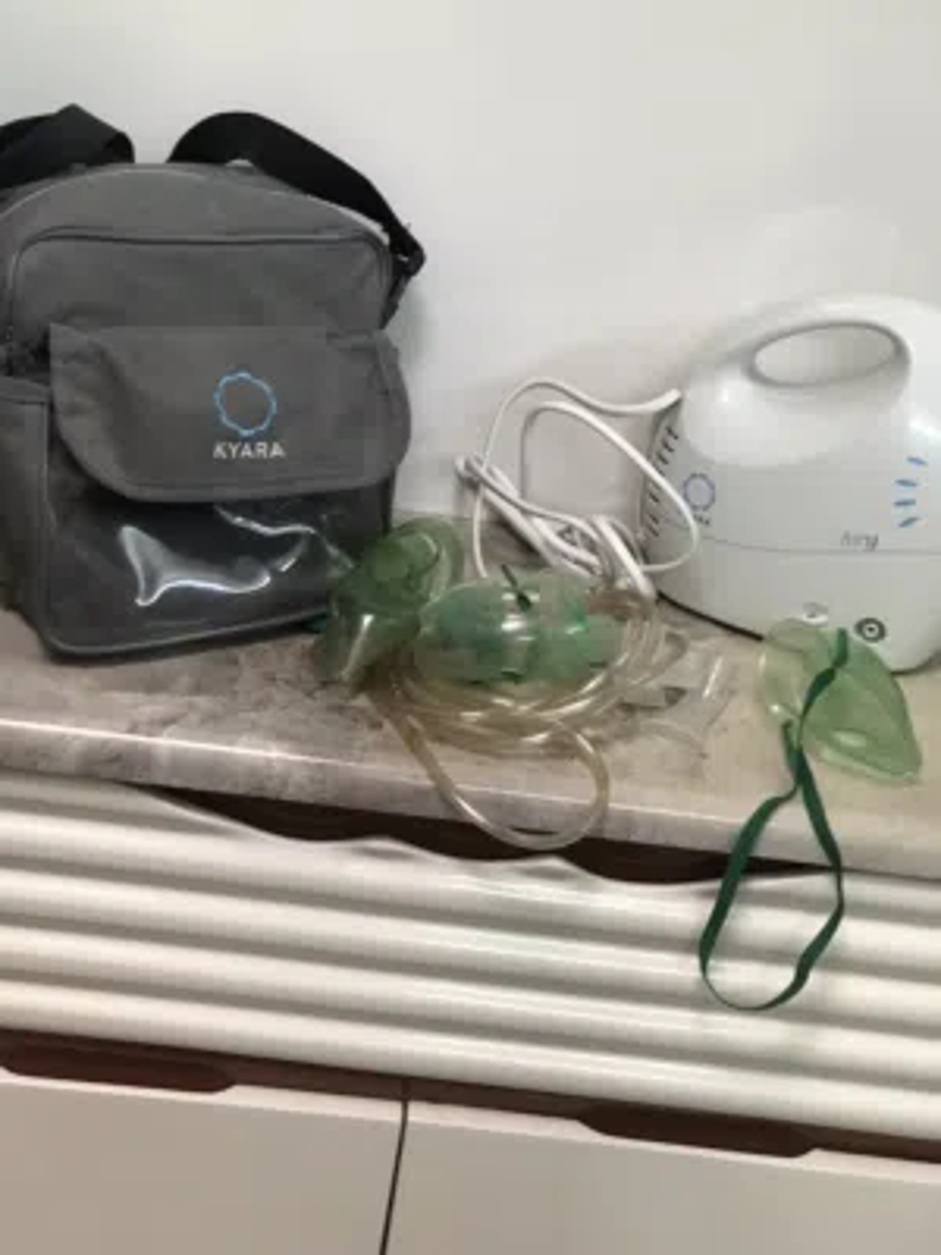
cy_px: 628
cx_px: 470
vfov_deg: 33.8
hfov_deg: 25.7
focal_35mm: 57
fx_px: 2066
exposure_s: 1/50
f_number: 2.8
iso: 320
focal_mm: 6.6
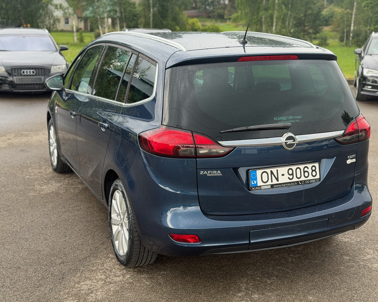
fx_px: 571
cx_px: 200
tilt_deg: -12.7
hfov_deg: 36.6
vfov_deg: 29.7
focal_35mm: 51
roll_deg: -0.6
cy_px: 152
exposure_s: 1/121
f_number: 1.78
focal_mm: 6.76
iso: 80
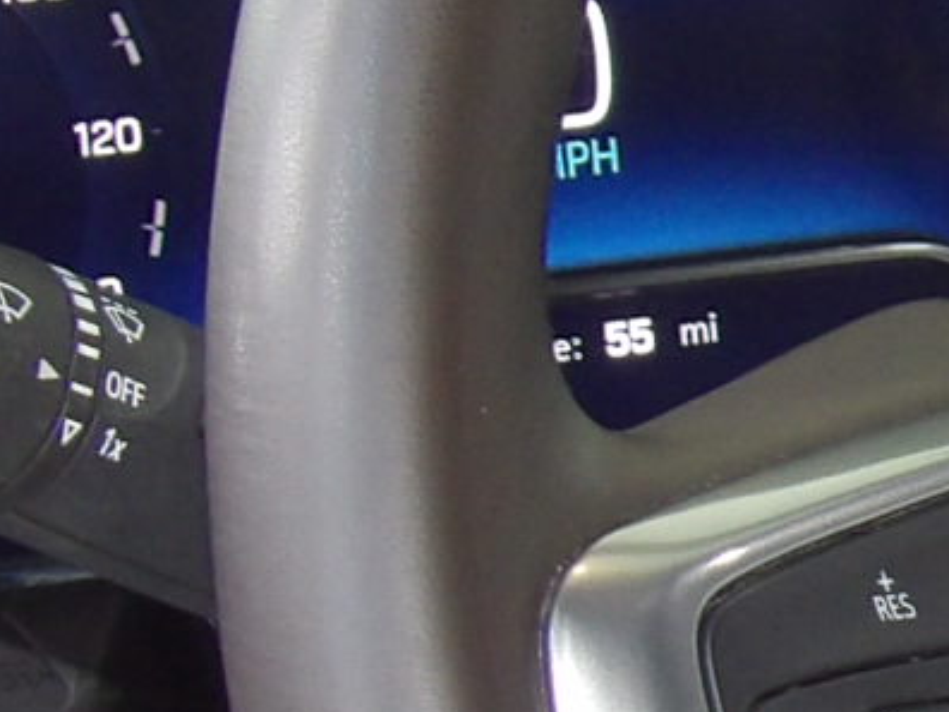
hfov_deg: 6.5
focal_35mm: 301
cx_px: 1646
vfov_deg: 4.9
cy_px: 678
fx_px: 8252
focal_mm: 8.2
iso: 200
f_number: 3.8
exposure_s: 1/30
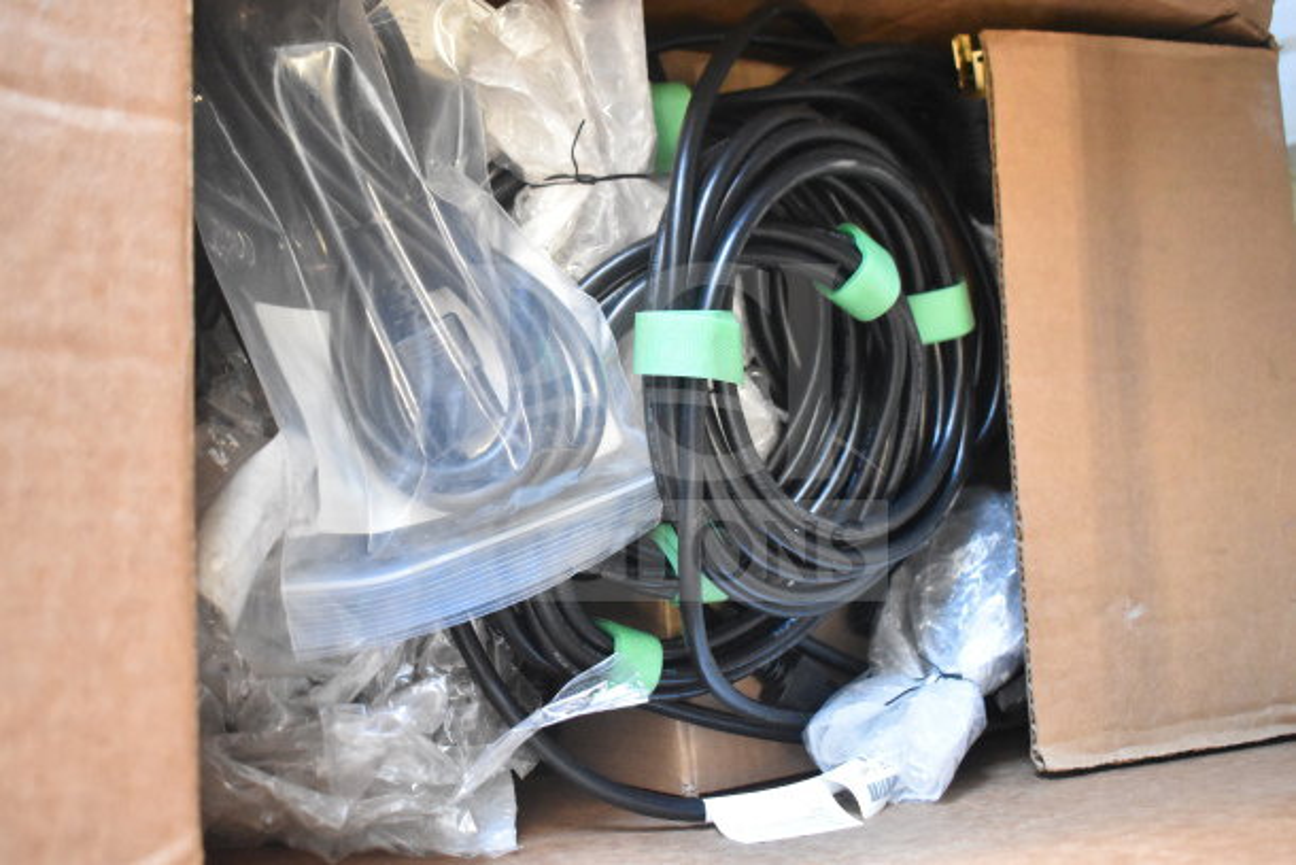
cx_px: 648
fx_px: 1404
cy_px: 432
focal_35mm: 39
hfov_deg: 49.5
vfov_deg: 34.2
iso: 6400
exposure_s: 1/80
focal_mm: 26
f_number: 4.5
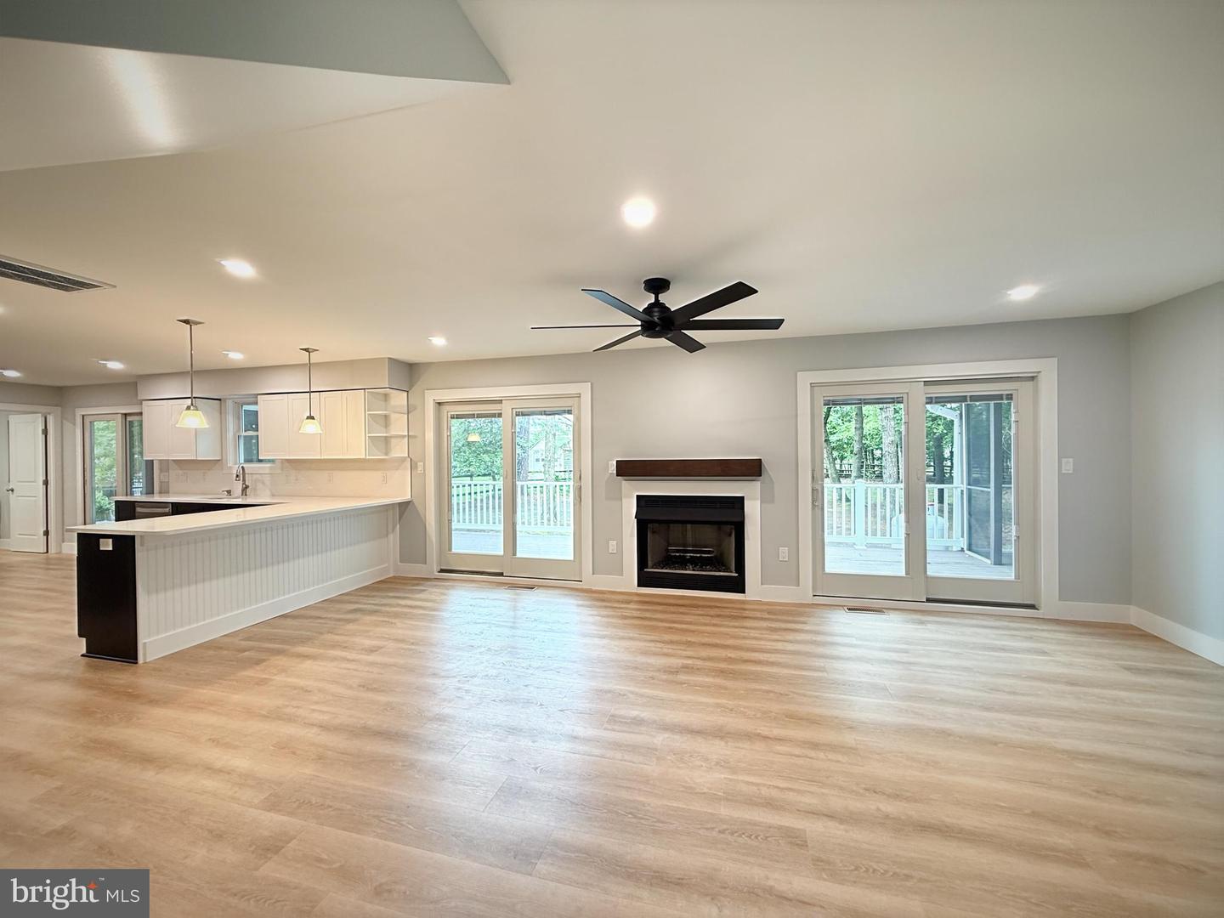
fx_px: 495
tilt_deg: +0.0
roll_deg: +0.5
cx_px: 612
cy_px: 459
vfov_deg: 85.7
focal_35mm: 14
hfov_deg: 102.1
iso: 80
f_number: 2.2
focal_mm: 2.22
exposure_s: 1/40
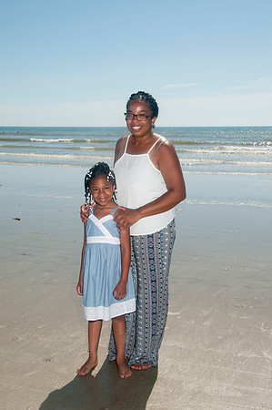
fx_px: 545
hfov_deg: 28.0
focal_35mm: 48
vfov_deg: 41.2
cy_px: 205
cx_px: 136
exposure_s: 1/250
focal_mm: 32
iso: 100
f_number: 11
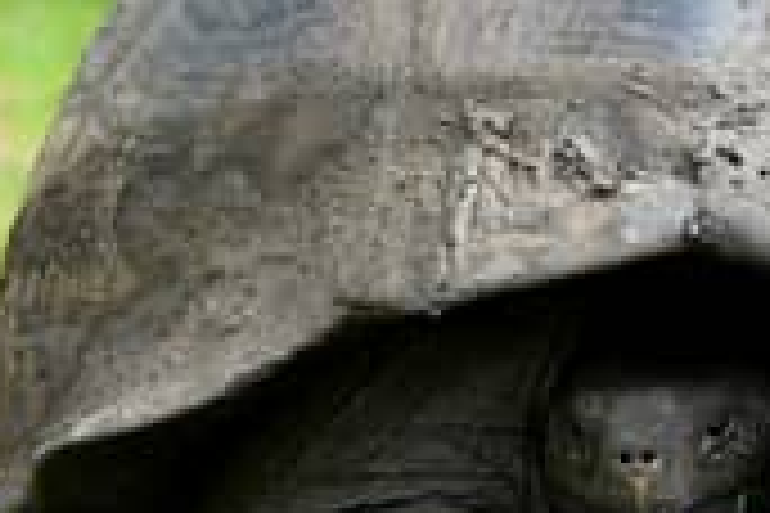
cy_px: 230
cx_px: 729
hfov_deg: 5.2
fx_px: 8512
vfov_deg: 3.5
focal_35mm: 398
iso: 640
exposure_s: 1/400
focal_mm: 170
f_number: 6.3
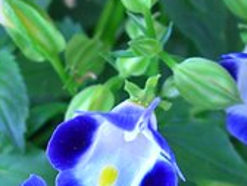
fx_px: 828
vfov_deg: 12.7
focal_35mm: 116
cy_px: 170
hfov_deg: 16.8
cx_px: 50
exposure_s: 1/50
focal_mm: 7.9
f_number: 2.8
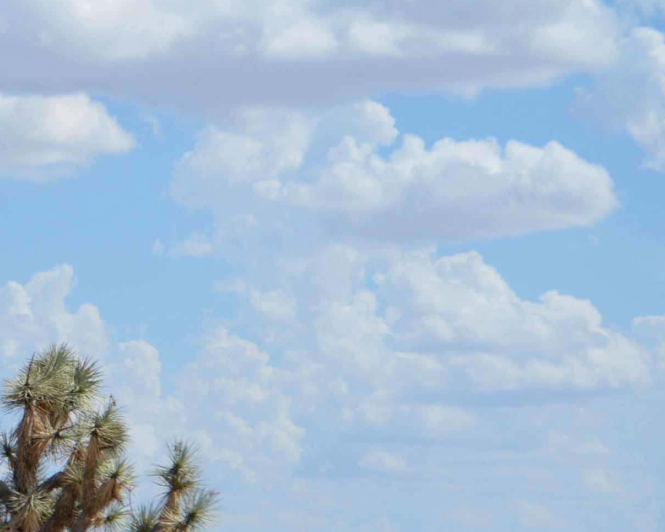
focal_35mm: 192
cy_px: 531
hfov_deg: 9.9
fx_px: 3781
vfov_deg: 8.0
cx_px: -129
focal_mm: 55
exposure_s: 1/2000
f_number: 7.1
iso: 400
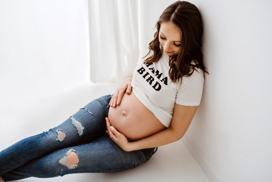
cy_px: 91
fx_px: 378
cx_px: 136
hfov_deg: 39.6
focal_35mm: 50
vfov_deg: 27.0
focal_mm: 50
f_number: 2.5
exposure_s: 1/200
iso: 160
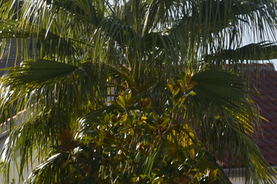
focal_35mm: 445
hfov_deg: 4.6
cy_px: -24
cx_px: 268
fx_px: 3417
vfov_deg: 3.1
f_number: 11
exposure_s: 1/125
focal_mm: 112
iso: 100
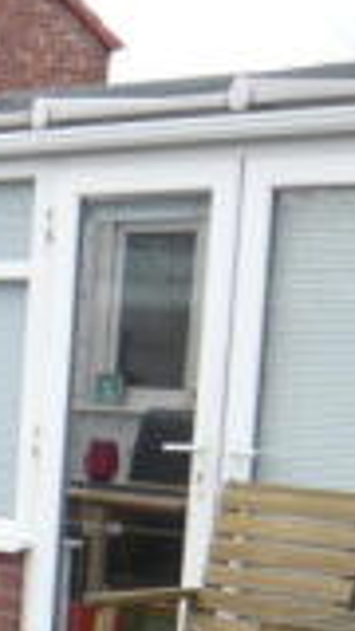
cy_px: 657
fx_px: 1858
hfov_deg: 9.7
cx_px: -483
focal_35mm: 111
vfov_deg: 18.7
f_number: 2.8
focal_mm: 4.6
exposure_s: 1/400
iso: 100
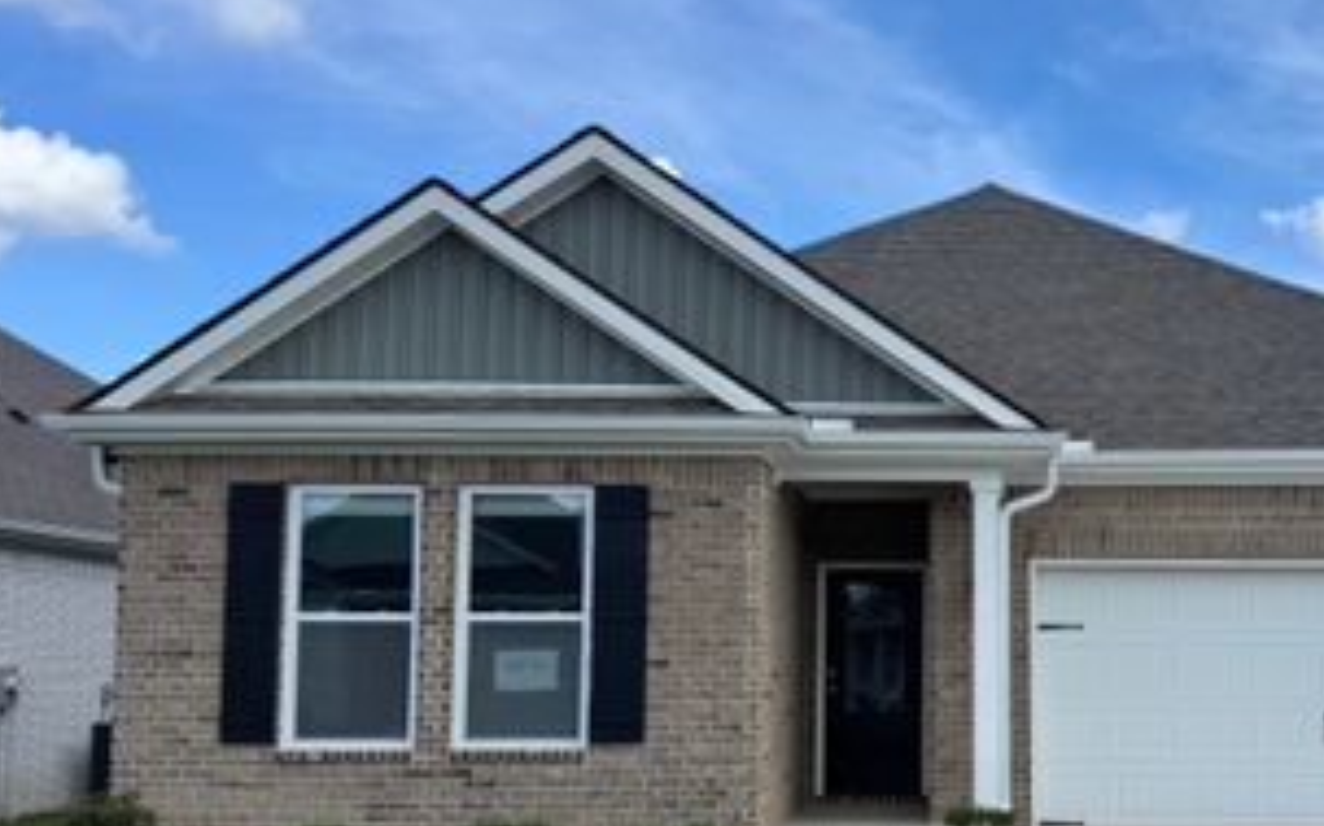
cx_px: 988
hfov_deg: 45.6
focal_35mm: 42
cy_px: 566
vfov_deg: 30.2
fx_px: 1515
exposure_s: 1/3413
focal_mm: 6.76
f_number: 1.78
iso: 80
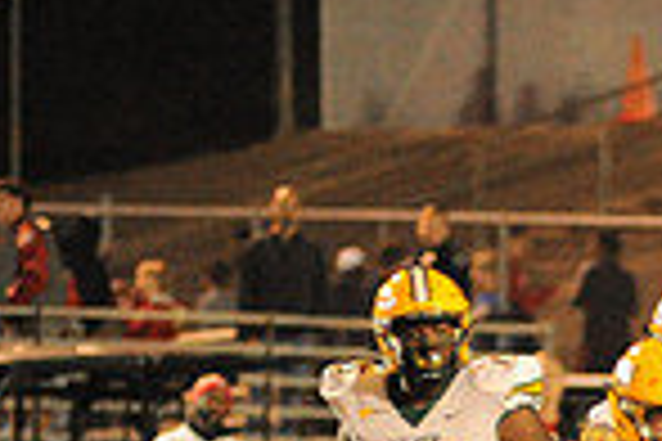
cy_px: 788
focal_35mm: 787
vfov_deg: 1.7
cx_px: 1139
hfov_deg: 2.6
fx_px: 14471
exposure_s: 1/320
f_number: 3.2
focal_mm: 200
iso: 5000
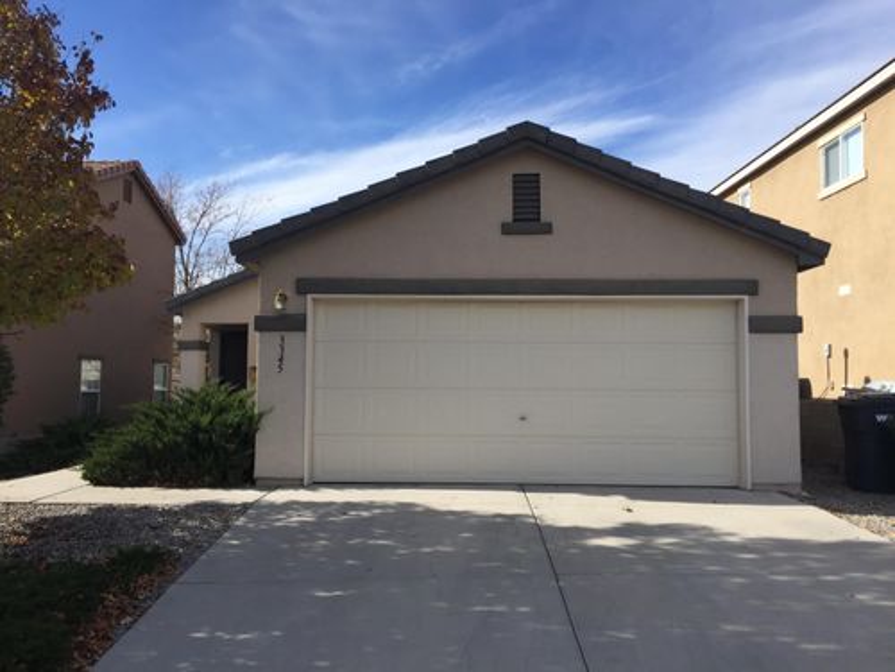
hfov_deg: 61.7
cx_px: 448
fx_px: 750
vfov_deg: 48.2
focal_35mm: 29
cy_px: 336
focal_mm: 4.15
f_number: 2.2
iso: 32
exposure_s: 1/1799
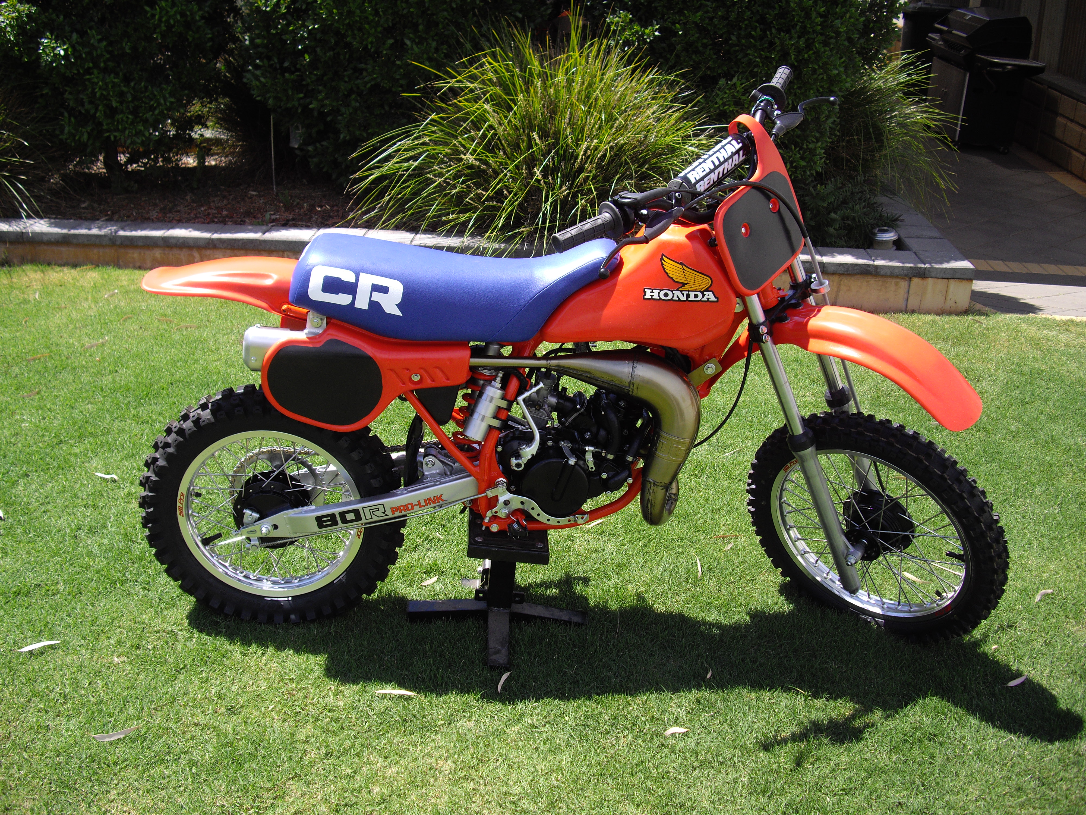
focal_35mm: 38
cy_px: 408
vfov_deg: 37.7
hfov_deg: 49.0
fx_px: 1192
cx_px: 543
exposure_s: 1/400
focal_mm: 7.9
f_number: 2.8
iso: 64
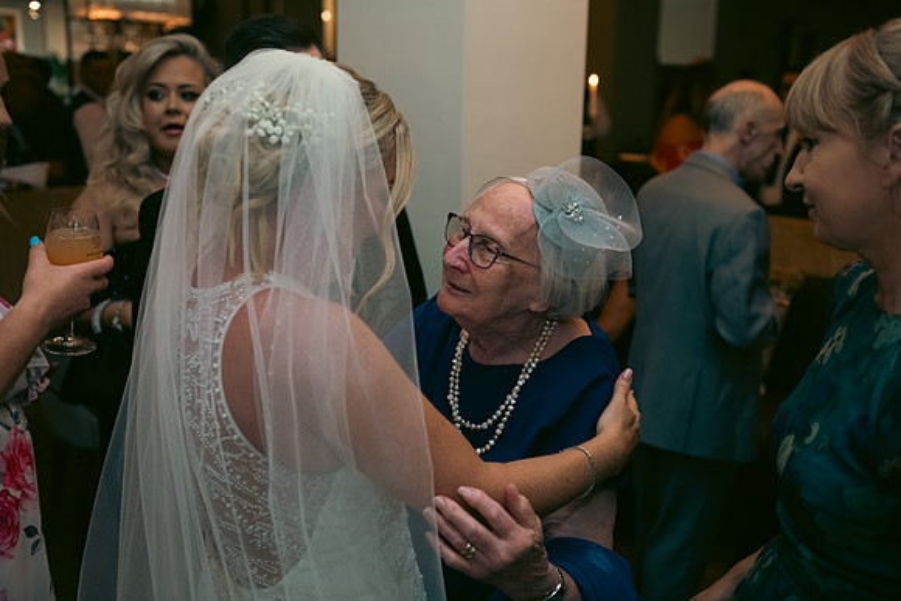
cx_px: 450
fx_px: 1001
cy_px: 300
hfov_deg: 48.4
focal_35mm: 40
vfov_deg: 33.4
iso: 800
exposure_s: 1/160
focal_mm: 40
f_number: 3.5
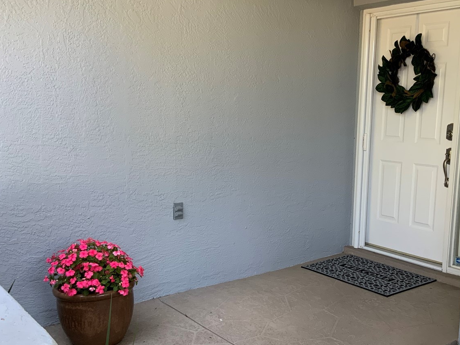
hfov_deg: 45.4
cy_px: 202
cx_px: 288
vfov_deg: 35.1
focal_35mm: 41
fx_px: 545
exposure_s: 1/122
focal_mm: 3
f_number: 1.8
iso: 40
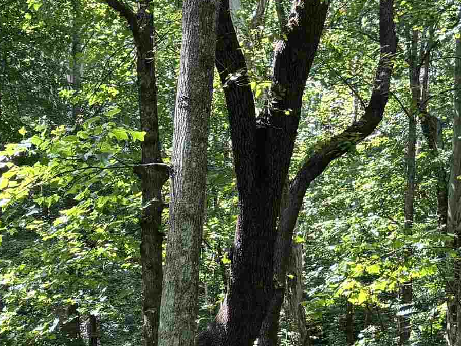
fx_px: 1185
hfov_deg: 20.8
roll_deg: -0.5
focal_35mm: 89
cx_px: -64
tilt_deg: -7.2
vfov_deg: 15.5
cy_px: 495
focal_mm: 5.96
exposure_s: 1/121
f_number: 1.6
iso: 40
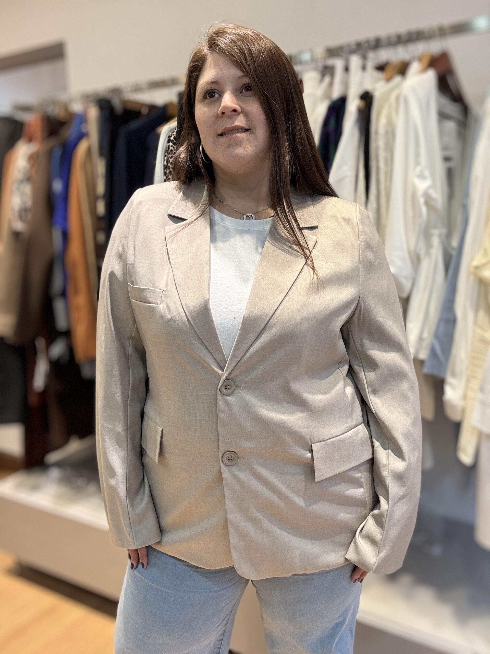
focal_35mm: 30
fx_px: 566
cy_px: 327
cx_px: 245
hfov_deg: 46.8
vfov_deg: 60.0
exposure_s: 1/50
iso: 80
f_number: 1.9
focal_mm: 2.69
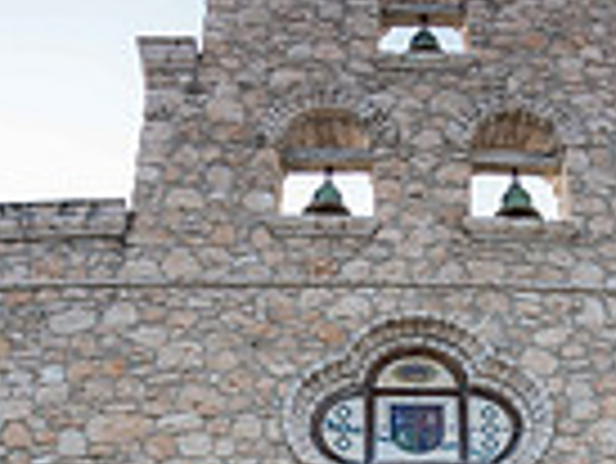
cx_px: 436
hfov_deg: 30.3
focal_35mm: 63
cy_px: 964
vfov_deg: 16.6
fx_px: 1122
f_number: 2.8
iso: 125
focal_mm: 20
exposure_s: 1/640
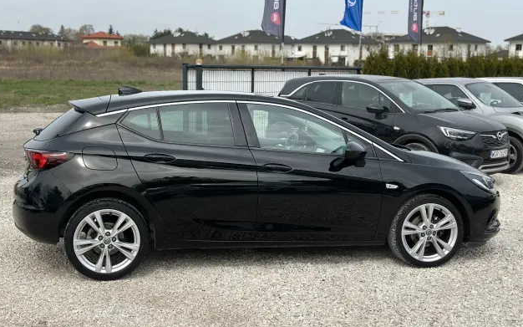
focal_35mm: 52
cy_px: 157
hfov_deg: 38.9
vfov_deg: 24.9
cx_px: 257
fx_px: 741
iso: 100
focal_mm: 6.86
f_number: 1.78
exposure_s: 1/4016
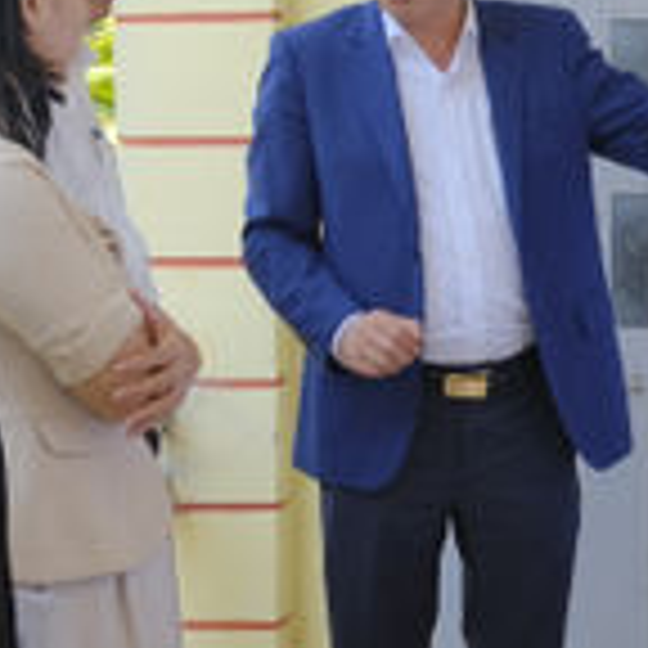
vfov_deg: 20.8
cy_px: 234
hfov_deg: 20.6
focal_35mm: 83
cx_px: 549
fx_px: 1758
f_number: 4
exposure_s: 1/350
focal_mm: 17.1
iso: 320
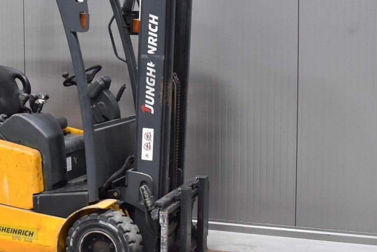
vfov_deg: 22.6
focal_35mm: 60
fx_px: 628
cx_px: 82
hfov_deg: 32.6
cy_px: 113
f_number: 5.6
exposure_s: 1/30
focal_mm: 24
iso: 1600
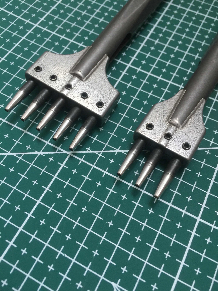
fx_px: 243
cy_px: 146
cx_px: 109
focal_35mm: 29
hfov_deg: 48.2
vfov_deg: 61.7
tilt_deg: -62.7
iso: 40
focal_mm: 4.15
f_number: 2.2
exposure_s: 1/33
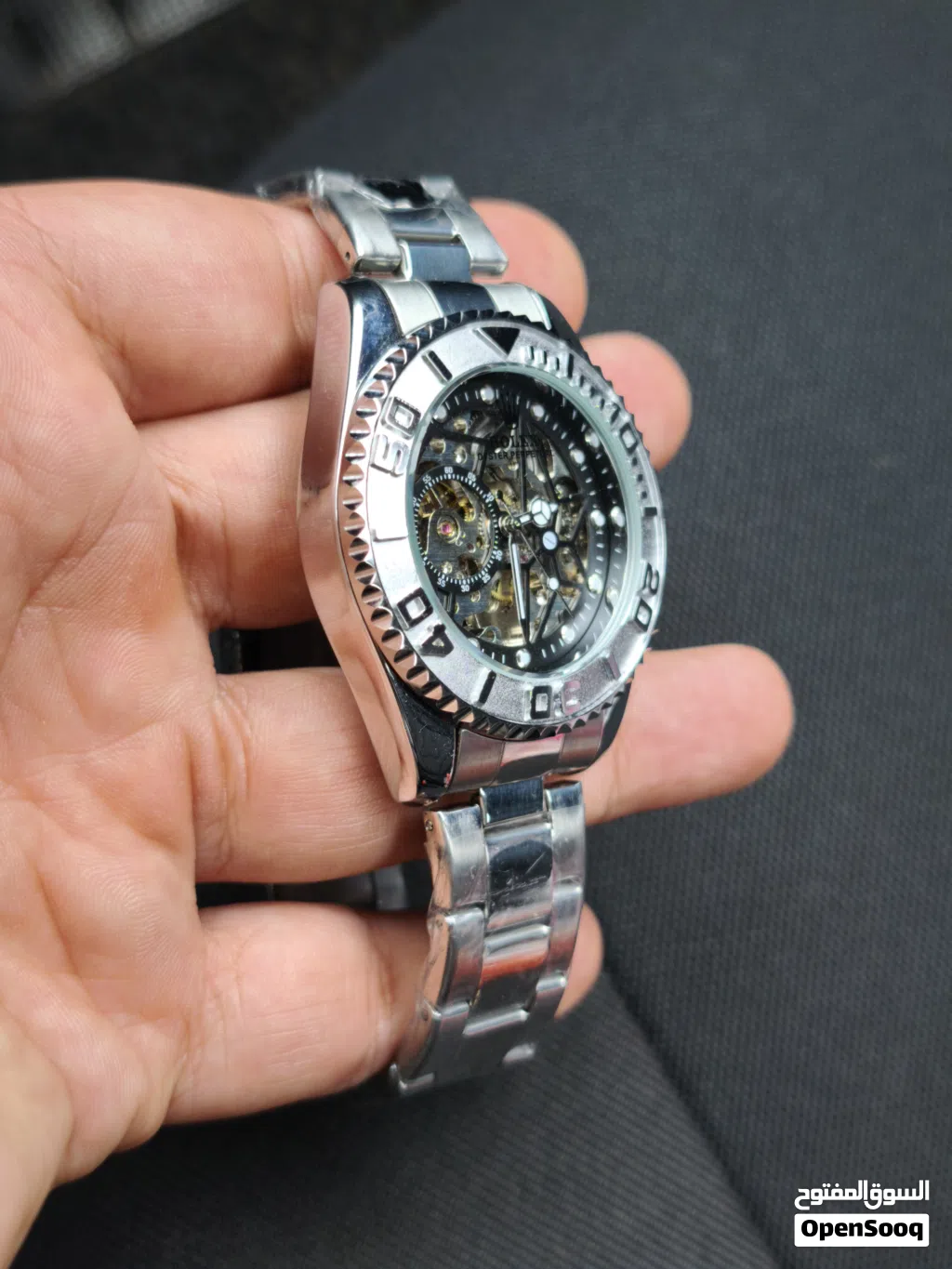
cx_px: 476
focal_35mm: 46
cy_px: 634
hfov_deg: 31.5
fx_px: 1687
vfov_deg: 41.2
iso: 50
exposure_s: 1/133
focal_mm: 6.57
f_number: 1.6
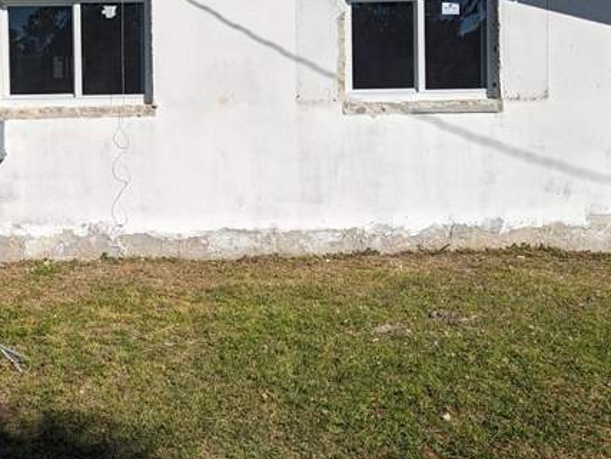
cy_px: 85
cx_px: 156
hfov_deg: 40.9
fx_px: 795
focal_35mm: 45
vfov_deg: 31.3
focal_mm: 6.81
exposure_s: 1/4049
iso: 59
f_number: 1.85
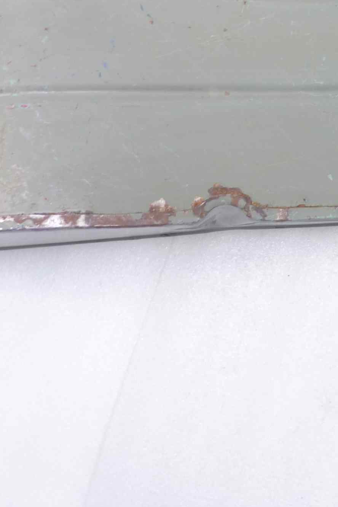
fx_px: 704
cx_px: 305
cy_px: 152
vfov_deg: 38.9
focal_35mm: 50
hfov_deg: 26.1
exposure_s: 1/8
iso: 80
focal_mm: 4.1
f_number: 3.3
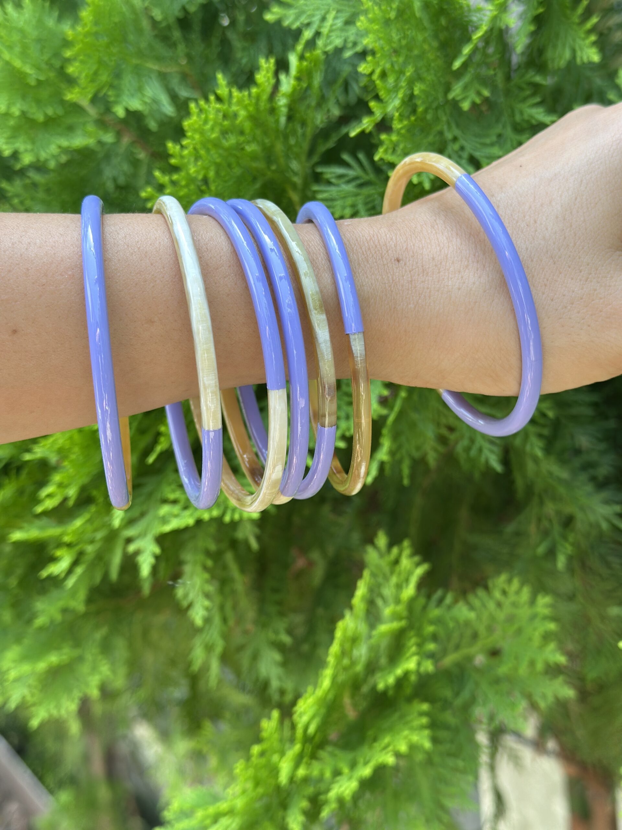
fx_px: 1150
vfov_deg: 39.7
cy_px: 415
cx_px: 311
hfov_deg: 30.3
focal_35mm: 48
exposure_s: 1/248
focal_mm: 6.86
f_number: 1.78
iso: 80
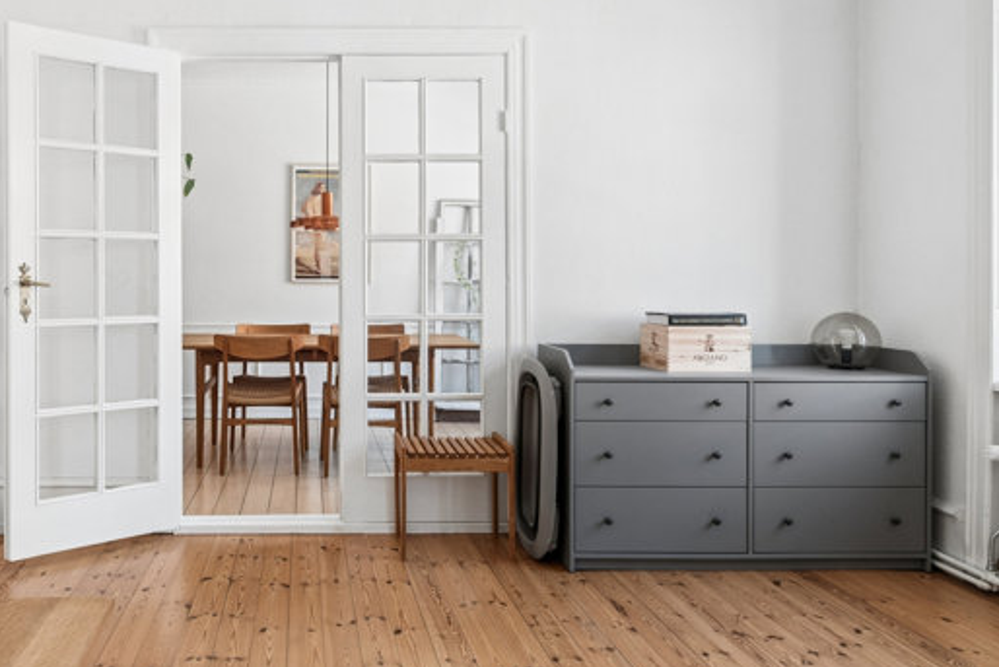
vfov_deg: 46.3
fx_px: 777
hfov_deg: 64.1
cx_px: 352
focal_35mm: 28
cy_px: 279
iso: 200
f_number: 10
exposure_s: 1/20
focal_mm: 12
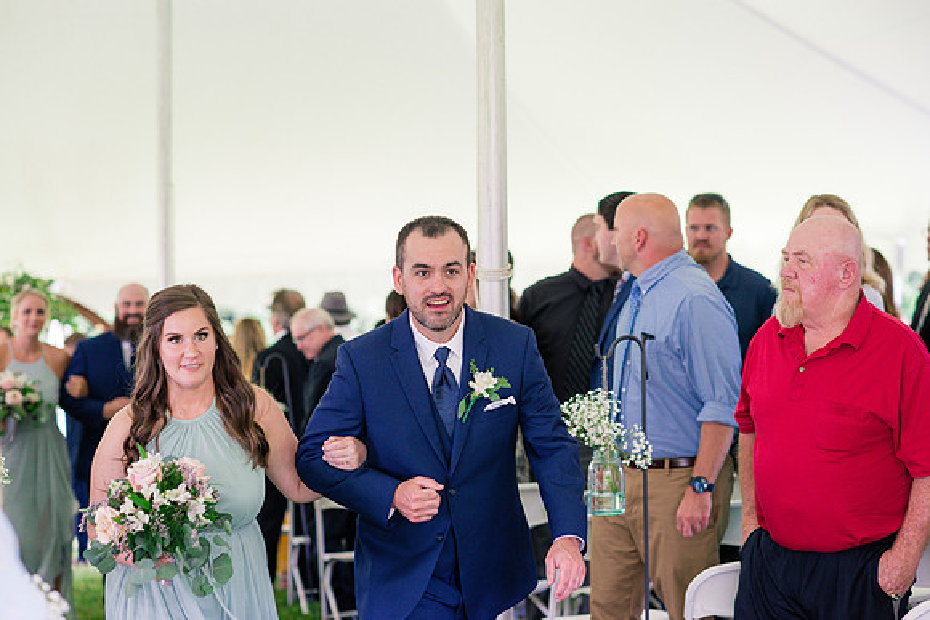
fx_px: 2196
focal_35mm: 85
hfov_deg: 23.9
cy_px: 310
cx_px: 465
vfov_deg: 16.1
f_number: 3.2
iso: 500
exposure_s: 1/160
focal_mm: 85
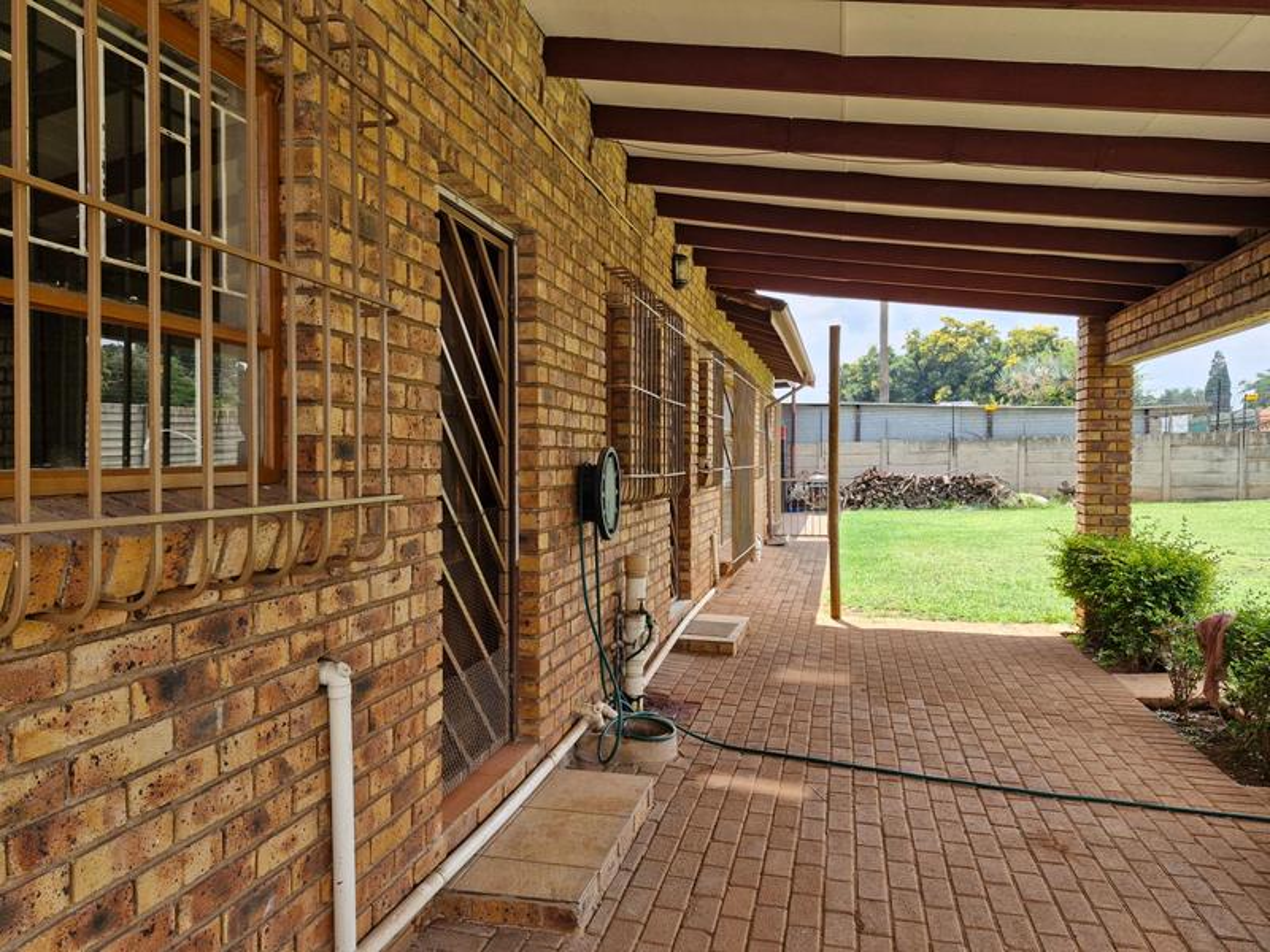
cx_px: 635
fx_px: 844
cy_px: 476
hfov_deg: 73.9
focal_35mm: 23
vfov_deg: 58.9
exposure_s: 1/289
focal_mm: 5.54
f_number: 1.8
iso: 50
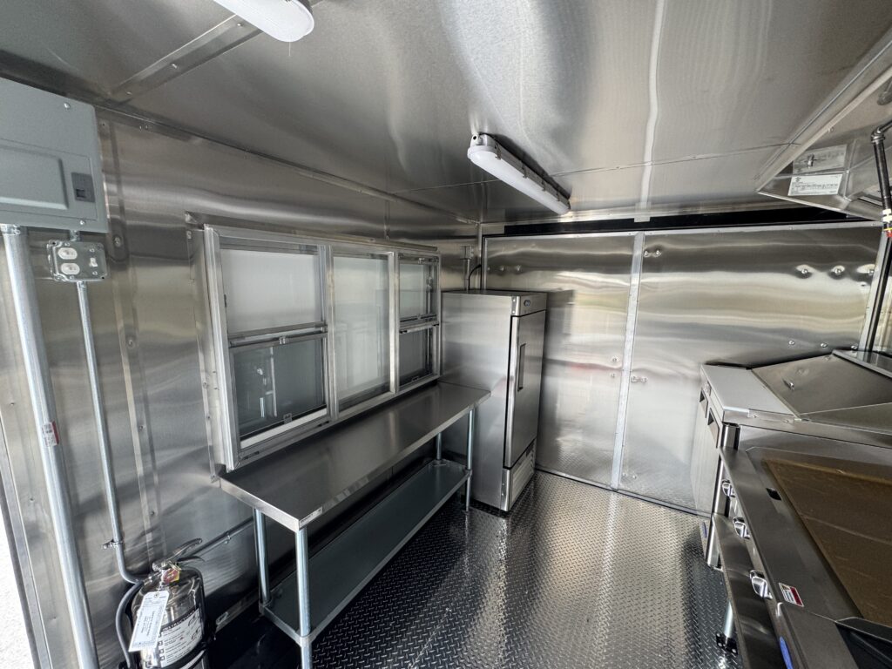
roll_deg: +1.4
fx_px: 361
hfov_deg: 102.1
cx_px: 446
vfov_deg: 85.7
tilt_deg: -8.5
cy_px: 334
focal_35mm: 14
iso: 100
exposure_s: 1/99
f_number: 2.2
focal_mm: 2.22
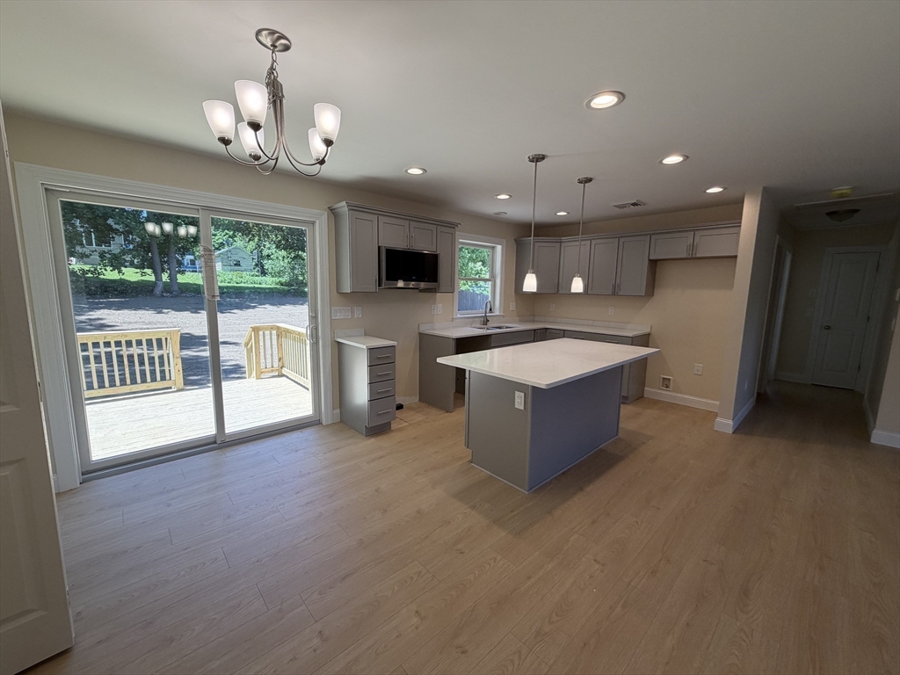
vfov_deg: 85.7
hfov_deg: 102.1
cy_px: 338
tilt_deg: -7.9
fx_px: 364
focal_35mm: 14
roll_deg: -0.5
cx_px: 450
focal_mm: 2.22
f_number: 2.2
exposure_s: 1/154
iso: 50
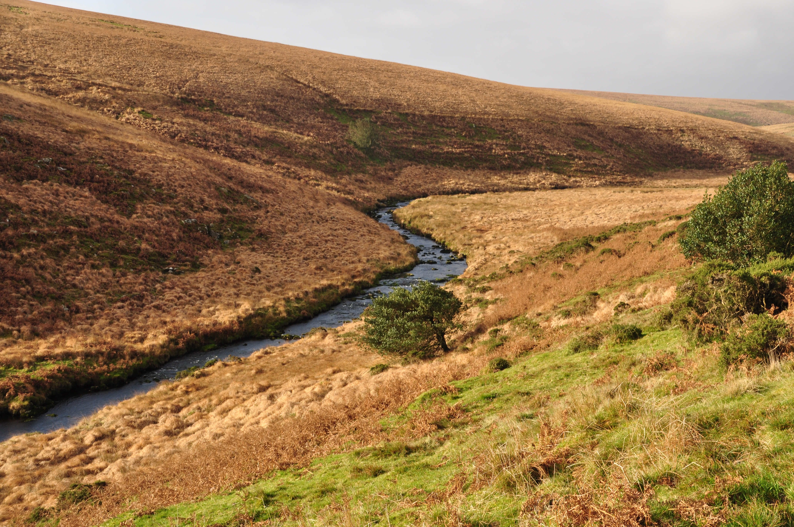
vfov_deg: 28.0
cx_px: 397
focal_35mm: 48
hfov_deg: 41.2
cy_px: 264
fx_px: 1057
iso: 200
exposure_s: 1/320
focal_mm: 32
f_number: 9
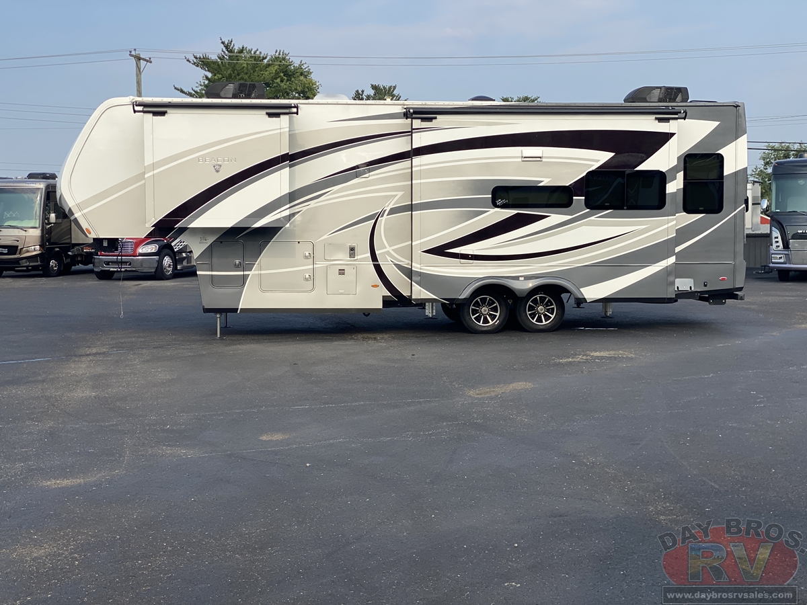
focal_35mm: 52
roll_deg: +0.8
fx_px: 1212
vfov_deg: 28.0
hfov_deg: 36.8
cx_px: 404
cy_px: 302
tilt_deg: -3.2
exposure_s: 1/959
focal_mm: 6
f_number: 2
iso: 20
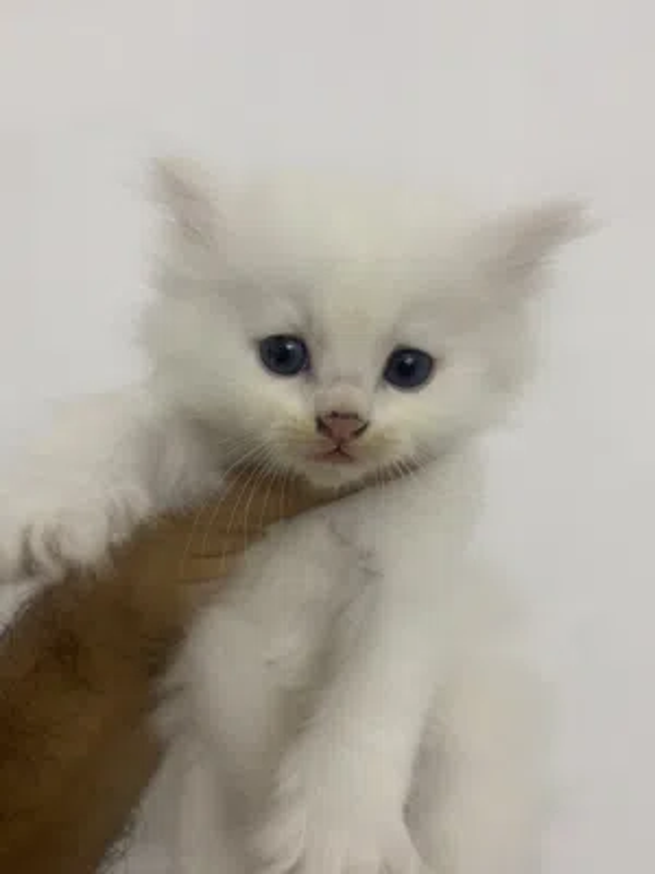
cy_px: 437
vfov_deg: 67.3
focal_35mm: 26
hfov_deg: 53.1
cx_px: 328
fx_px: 656
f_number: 1.8
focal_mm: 4.25
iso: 125
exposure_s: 1/50
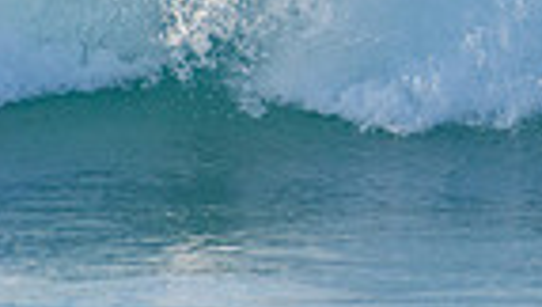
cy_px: -335
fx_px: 30519
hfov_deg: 1.0
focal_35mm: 2120
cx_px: 1084
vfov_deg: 0.6
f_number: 5.6
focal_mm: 500
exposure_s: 1/2000
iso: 500
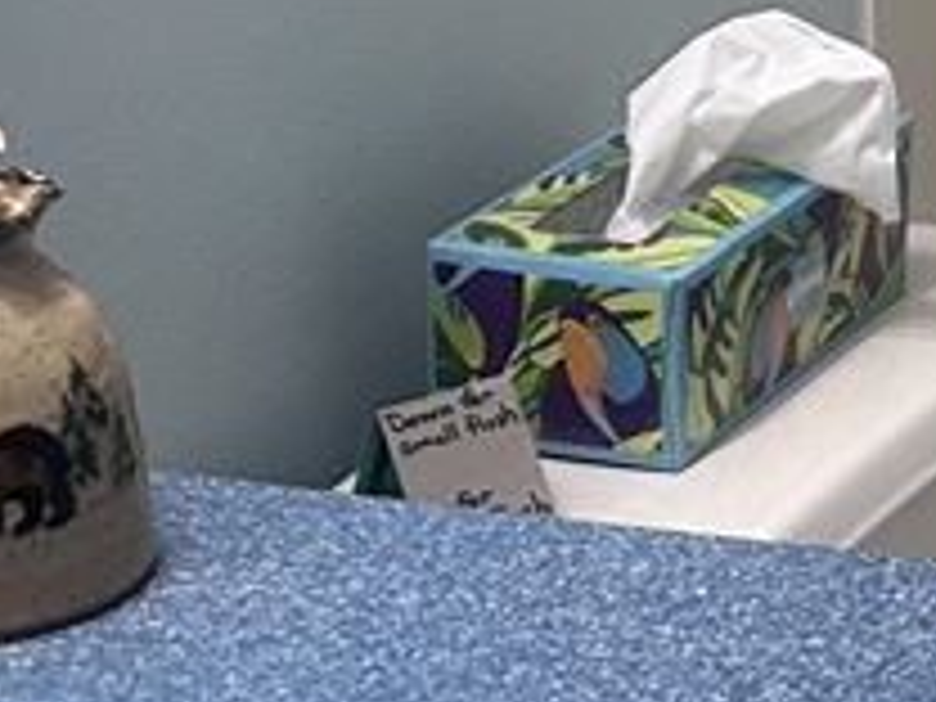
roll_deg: +0.3
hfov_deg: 11.1
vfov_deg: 8.9
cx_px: 1940
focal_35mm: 160
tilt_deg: -9.2
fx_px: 4326
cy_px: -522
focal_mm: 5.7
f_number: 1.5
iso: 100
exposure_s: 1/60
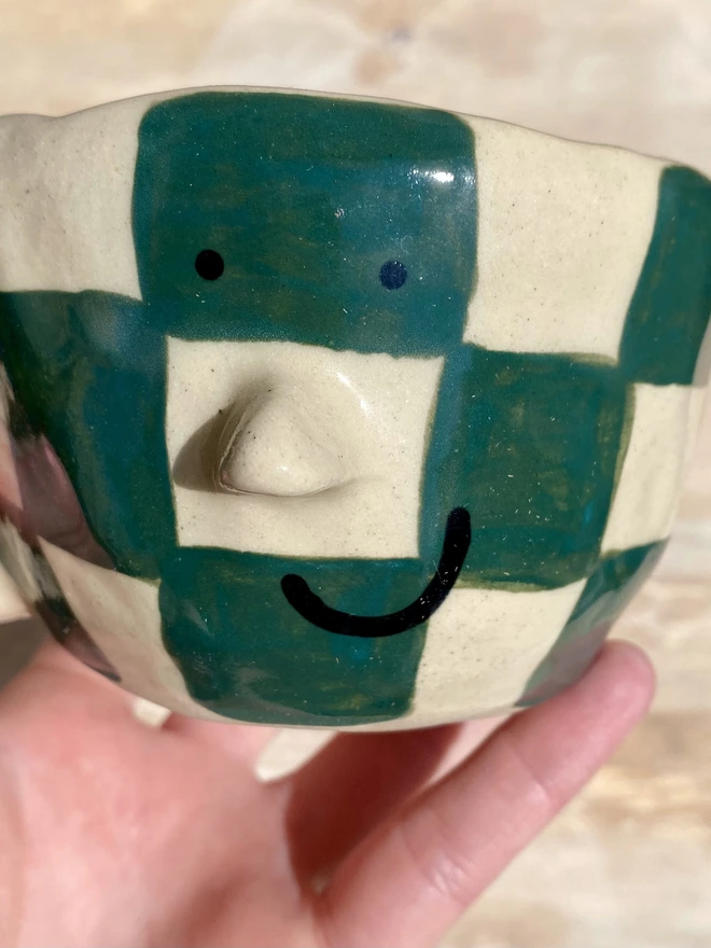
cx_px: 356
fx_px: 685
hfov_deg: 54.9
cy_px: 474
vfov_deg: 69.4
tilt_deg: -71.0
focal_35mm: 25
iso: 32
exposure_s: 1/5495
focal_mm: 4.25
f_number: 1.8
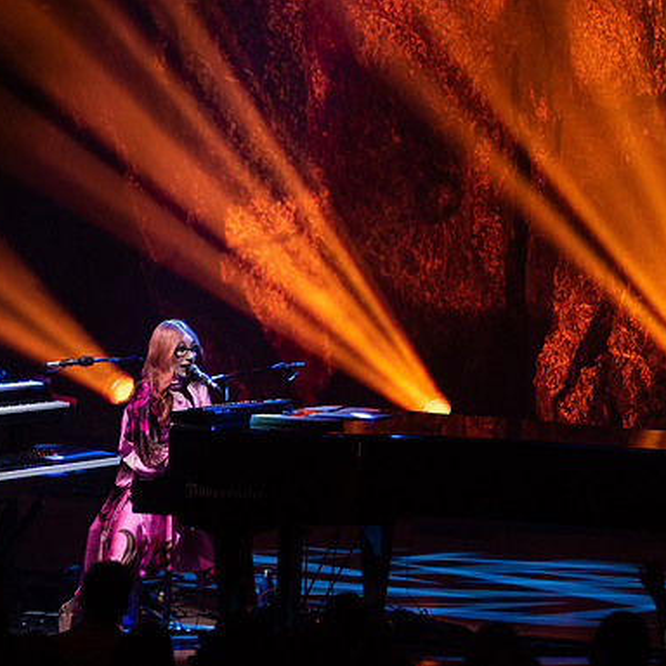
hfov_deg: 5.5
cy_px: 250
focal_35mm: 321
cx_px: 336
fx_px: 6987
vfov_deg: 5.5
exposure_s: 1/200
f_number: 3.2
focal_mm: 200
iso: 2000
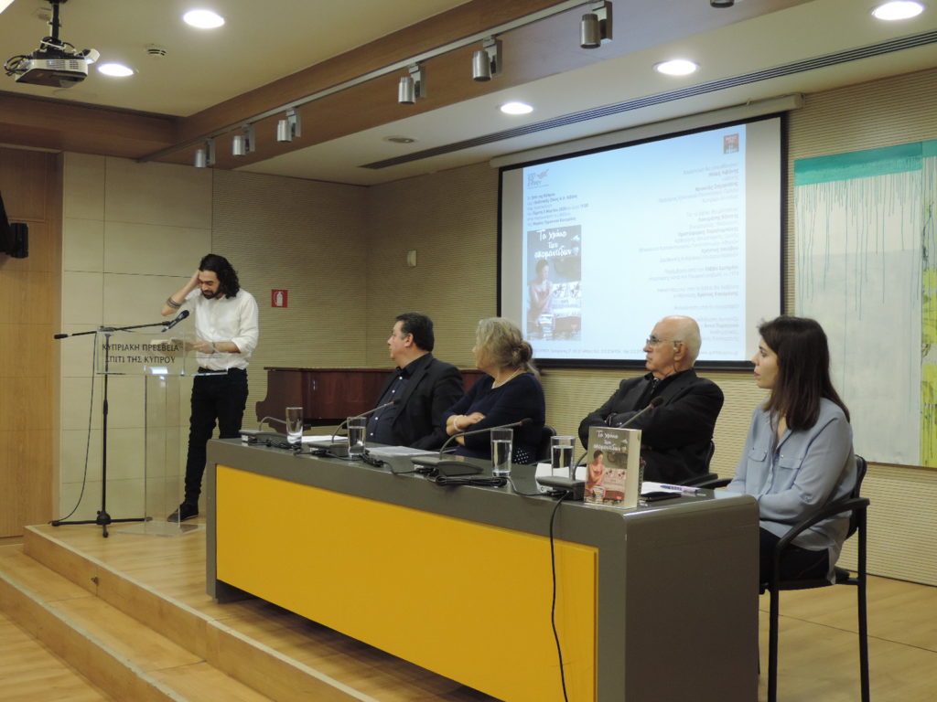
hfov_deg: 46.8
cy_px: 351
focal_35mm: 40
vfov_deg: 36.0
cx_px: 468
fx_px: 1083
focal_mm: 7.1
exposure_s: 1/30
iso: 400
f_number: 3.3
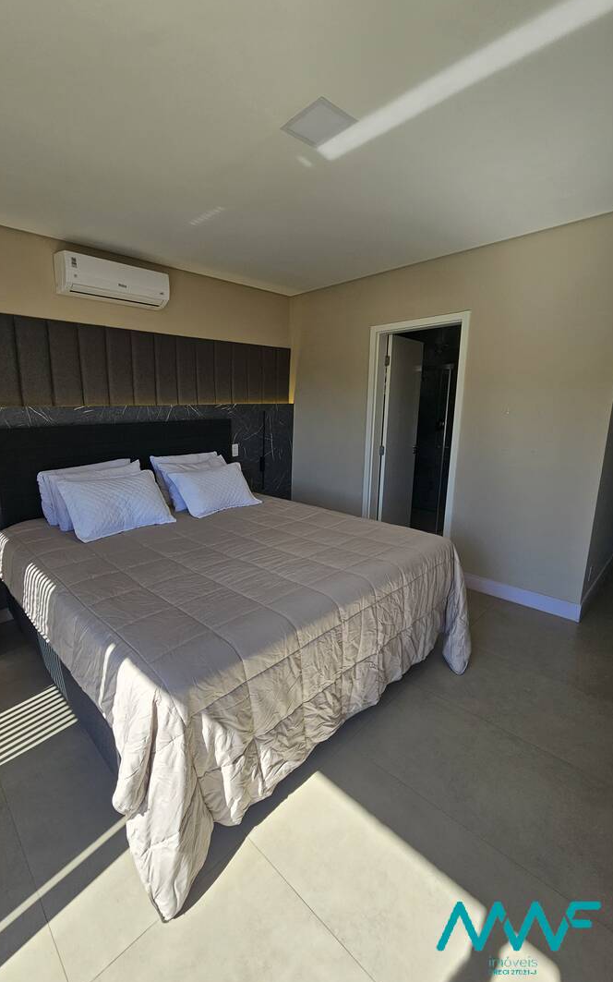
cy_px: 489
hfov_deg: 77.8
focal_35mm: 14
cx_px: 247
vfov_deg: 105.3
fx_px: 374
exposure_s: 1/516
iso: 50
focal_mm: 2.2
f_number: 2.2
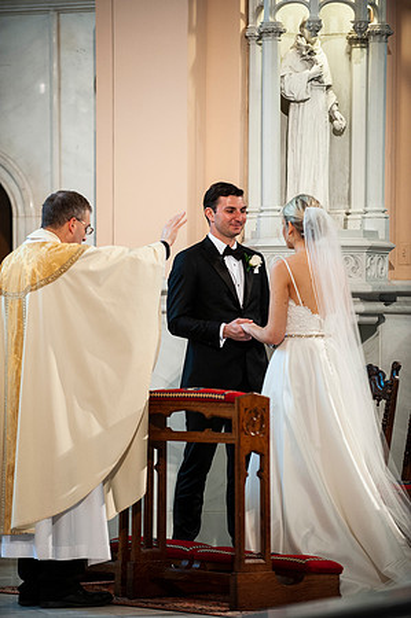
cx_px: 206
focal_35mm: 160
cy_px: 309
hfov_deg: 8.6
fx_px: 2746
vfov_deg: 12.9
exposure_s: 1/125
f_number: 2.8
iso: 1600
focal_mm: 160
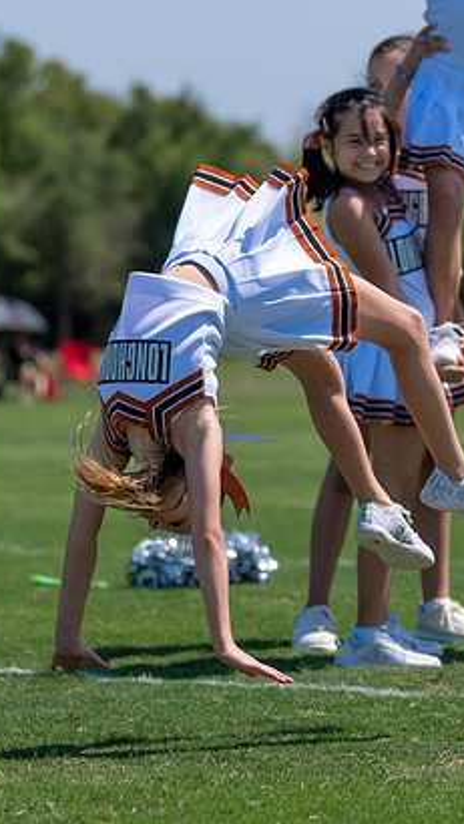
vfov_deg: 8.7
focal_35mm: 247
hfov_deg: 4.9
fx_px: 5396
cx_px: 227
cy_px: 324
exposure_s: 1/2000
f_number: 2.8
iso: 100
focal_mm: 88
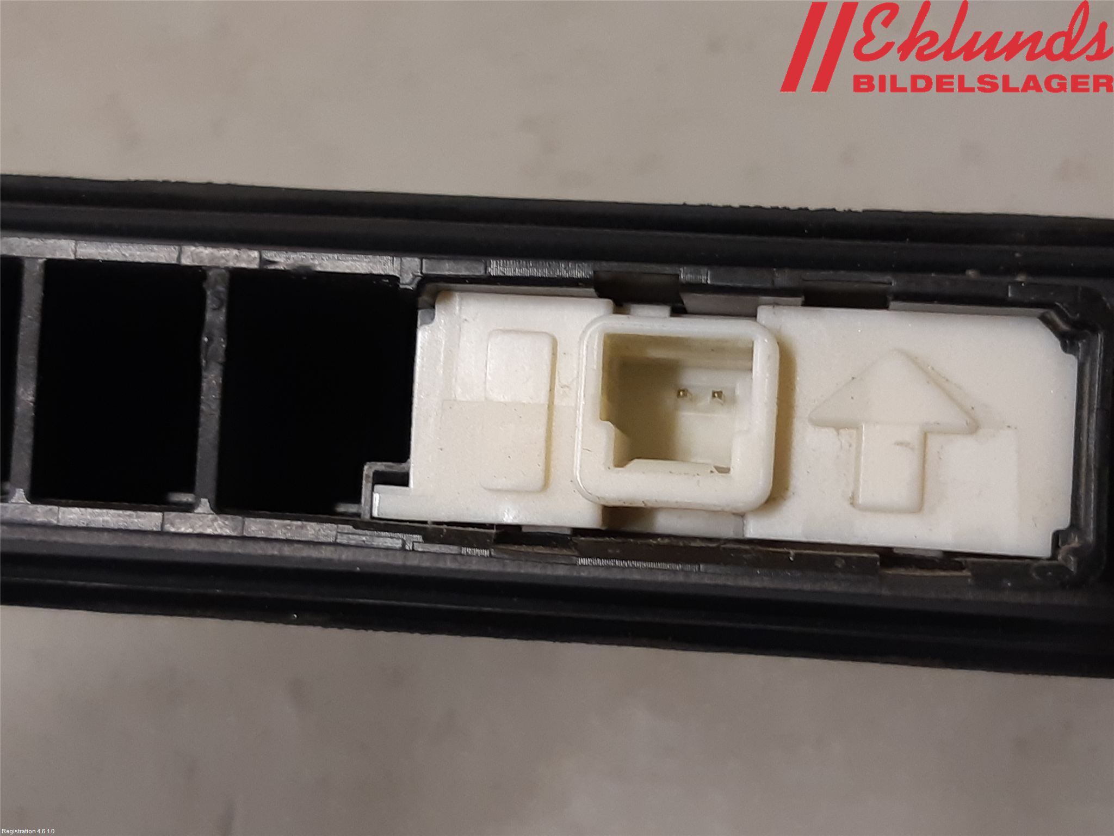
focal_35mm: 26
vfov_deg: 53.1
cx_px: 557
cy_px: 418
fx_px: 837
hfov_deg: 67.3
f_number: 1.7
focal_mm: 3.93
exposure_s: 1/50
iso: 100
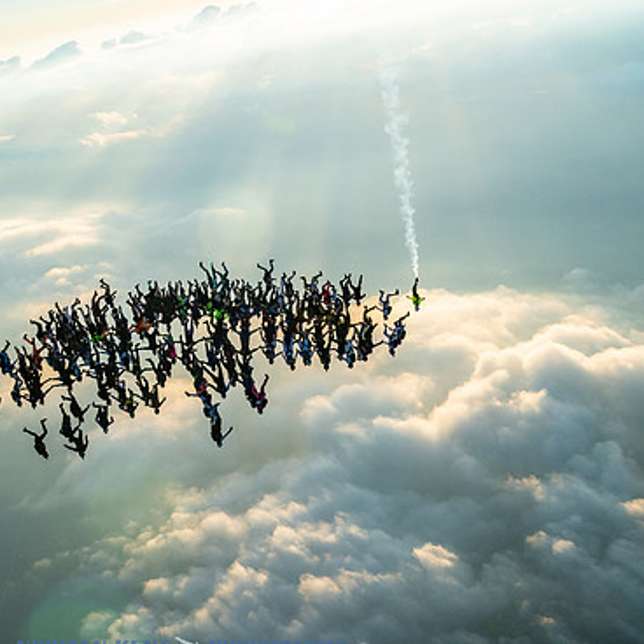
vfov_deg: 25.7
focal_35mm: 67
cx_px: 194
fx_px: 1410
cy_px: 333
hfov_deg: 25.5
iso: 1250
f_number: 13
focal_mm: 50
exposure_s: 1/1600
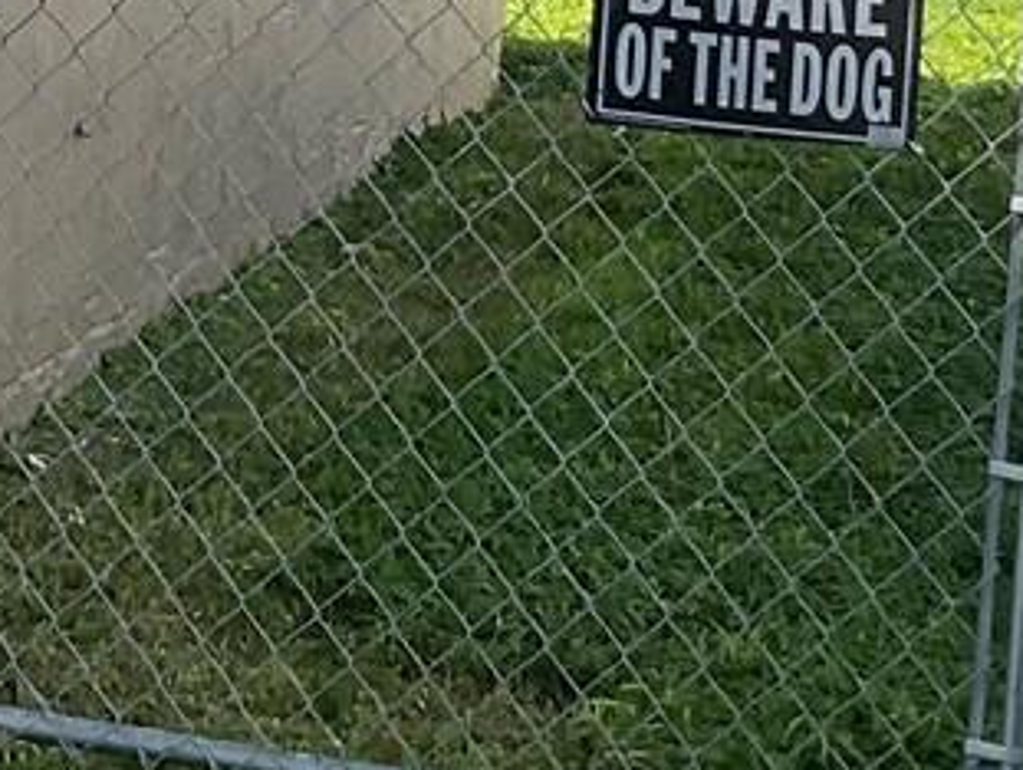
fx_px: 4408
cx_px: 138
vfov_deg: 9.7
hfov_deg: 13.1
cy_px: -415
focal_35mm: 149
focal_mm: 3
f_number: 1.8
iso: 16
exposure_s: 1/978
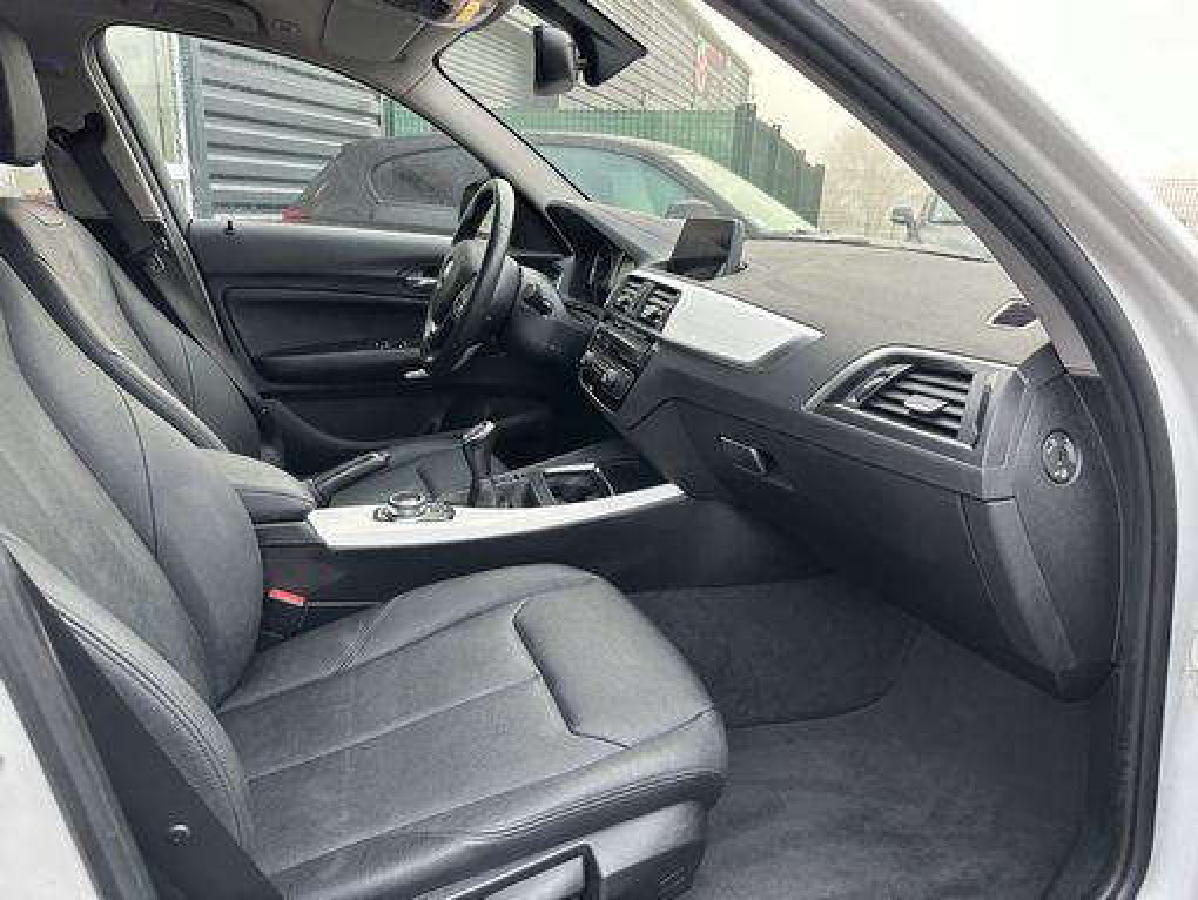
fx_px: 831
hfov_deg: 71.6
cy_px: 450
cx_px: 599
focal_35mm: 24
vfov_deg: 56.9
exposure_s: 1/121
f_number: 1.78
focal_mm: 6.86
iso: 200
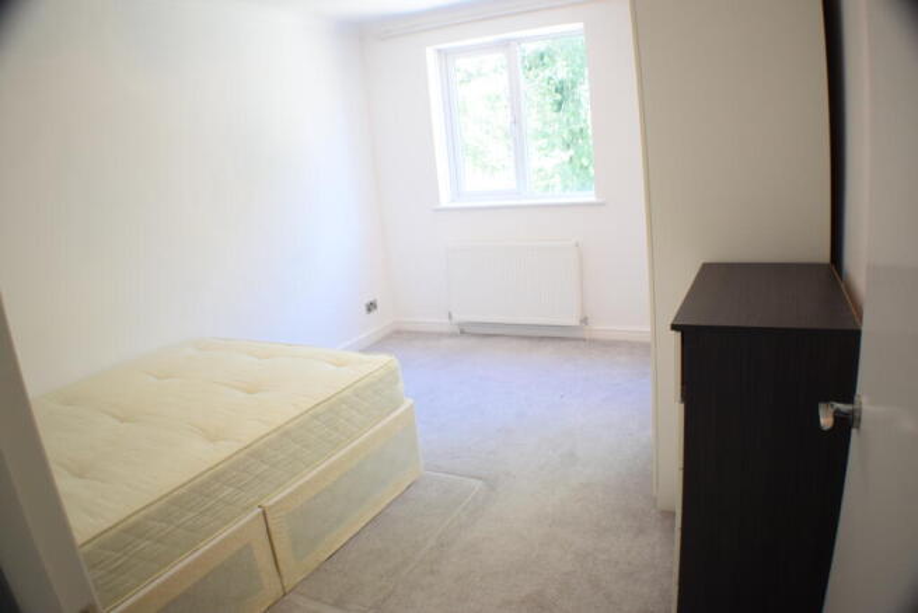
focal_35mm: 32
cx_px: 459
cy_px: 306
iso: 800
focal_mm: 21
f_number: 4
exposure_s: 1/60
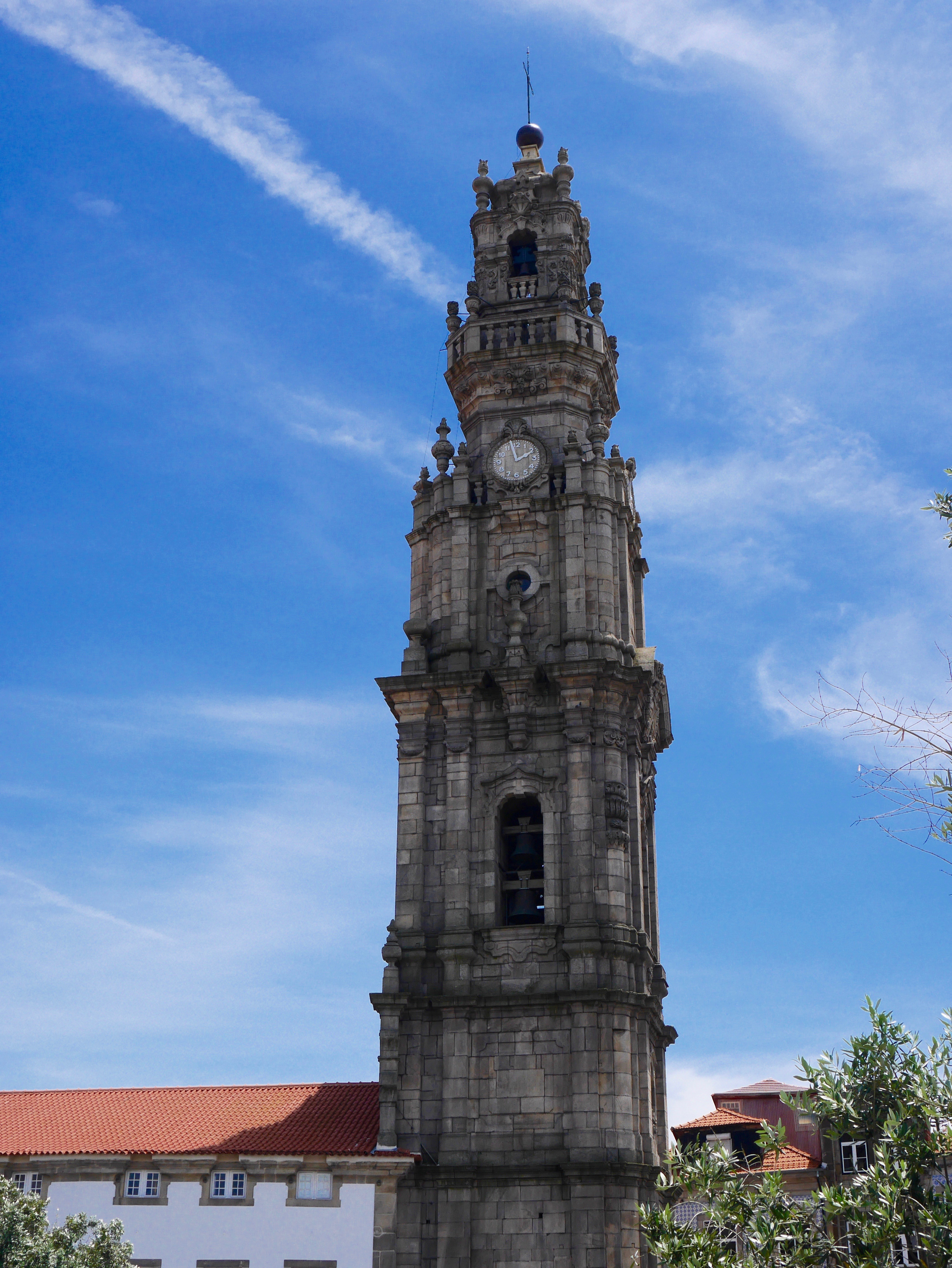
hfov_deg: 30.3
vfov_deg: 39.6
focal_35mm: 48
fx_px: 1759
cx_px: 476
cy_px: 634
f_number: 11
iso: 200
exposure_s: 1/500
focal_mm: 24
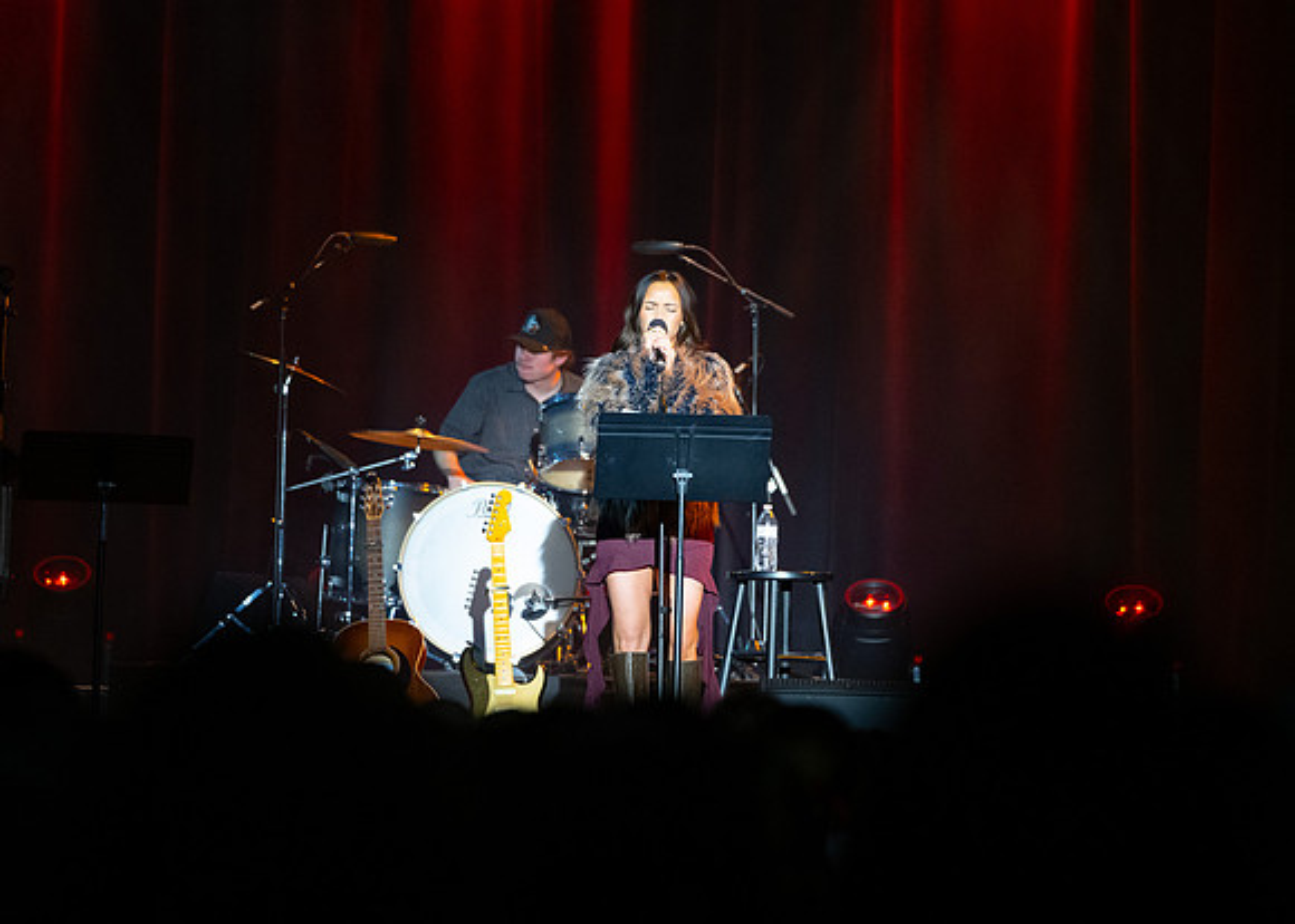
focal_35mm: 217
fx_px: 7992
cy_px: 498
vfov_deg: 6.6
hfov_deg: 9.3
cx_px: 675
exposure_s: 1/200
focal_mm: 180
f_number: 2.8
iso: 3200
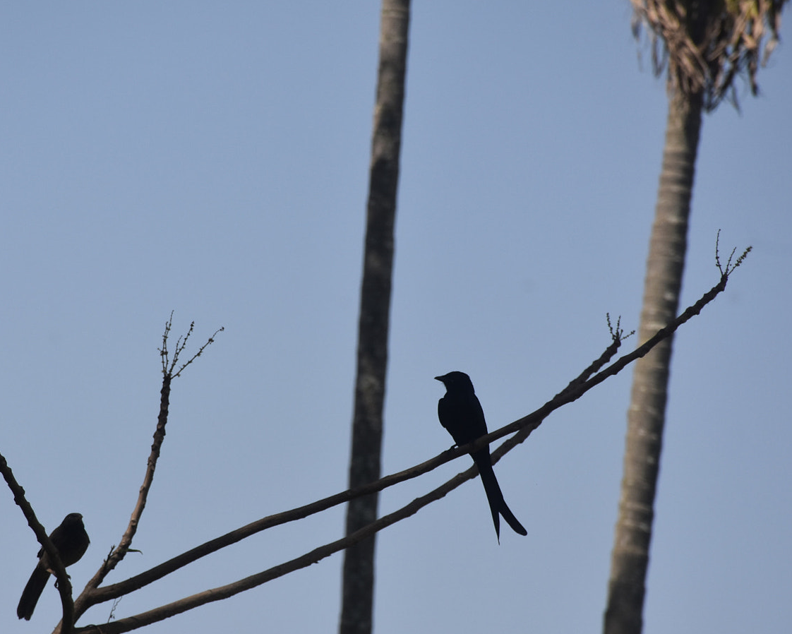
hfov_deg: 6.9
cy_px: 343
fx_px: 6588
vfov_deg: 5.5
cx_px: 291
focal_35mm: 281
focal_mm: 140
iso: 280
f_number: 8
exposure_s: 1/1000
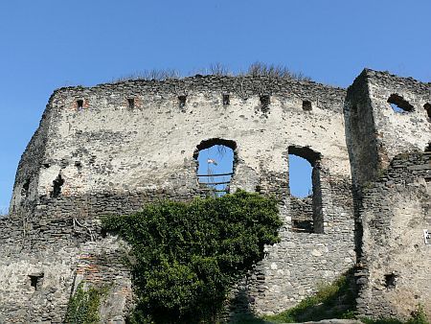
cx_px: 216
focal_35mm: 35
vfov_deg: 40.7
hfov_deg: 52.6
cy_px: 162
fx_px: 436
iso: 100
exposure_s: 1/500
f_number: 6.3
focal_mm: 7.4
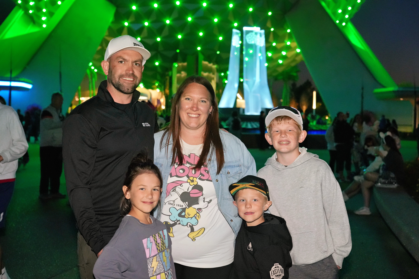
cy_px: 140
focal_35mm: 53
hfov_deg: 37.5
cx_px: 210
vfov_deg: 25.5
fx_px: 617
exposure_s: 1/60
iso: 6400
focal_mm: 53
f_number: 5
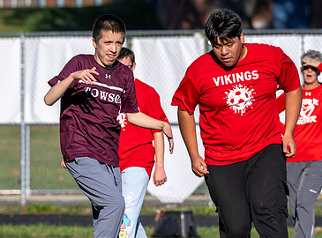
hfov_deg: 3.1
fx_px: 5943
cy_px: 240
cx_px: 208
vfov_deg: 2.3
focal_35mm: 642
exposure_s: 1/1600
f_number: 4.5
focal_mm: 200
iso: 64
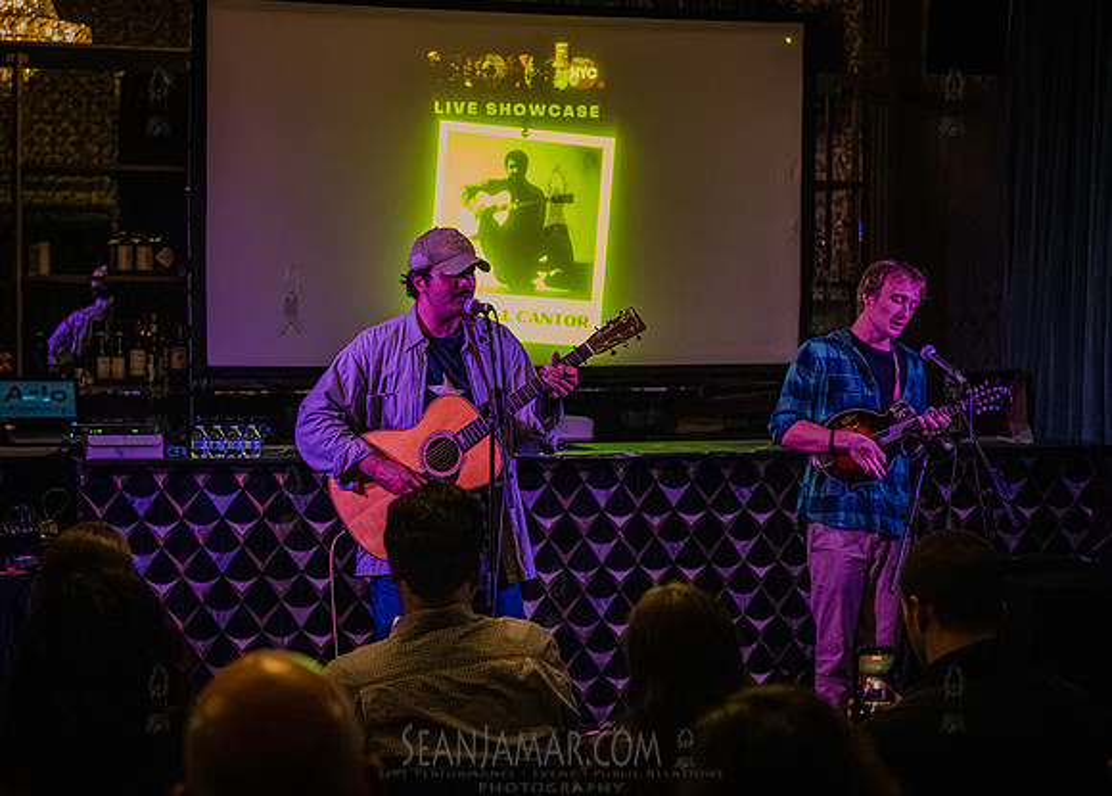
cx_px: 500
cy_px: 388
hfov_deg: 30.4
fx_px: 2048
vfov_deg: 22.0
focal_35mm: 65
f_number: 3.2
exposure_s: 1/400
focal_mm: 58
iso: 16000
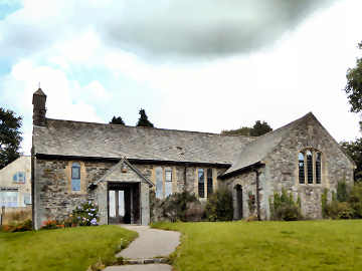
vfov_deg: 44.2
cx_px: 181
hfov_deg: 56.8
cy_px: 136
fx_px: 335
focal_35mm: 32
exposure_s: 1/500
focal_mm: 5.4
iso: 200
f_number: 3.5
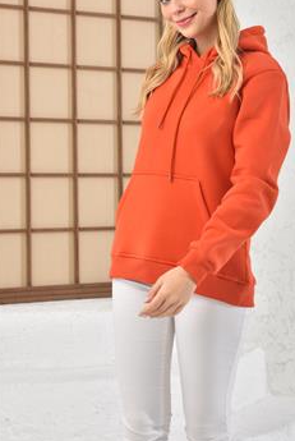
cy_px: 169
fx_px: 1115
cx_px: 184
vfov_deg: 22.3
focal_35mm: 91
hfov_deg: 15.1
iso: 100
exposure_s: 1/160
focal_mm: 70
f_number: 8
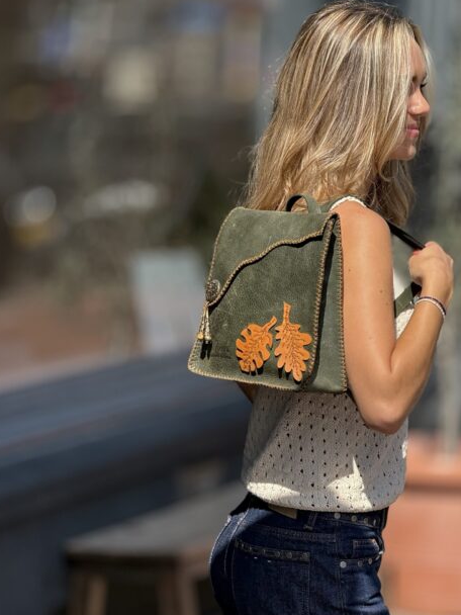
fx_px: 2806
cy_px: 364
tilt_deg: -6.1
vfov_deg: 12.5
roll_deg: -2.5
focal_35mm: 158
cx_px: 280
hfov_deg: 9.4
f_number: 2.8
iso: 50
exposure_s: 1/926
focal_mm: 15.66
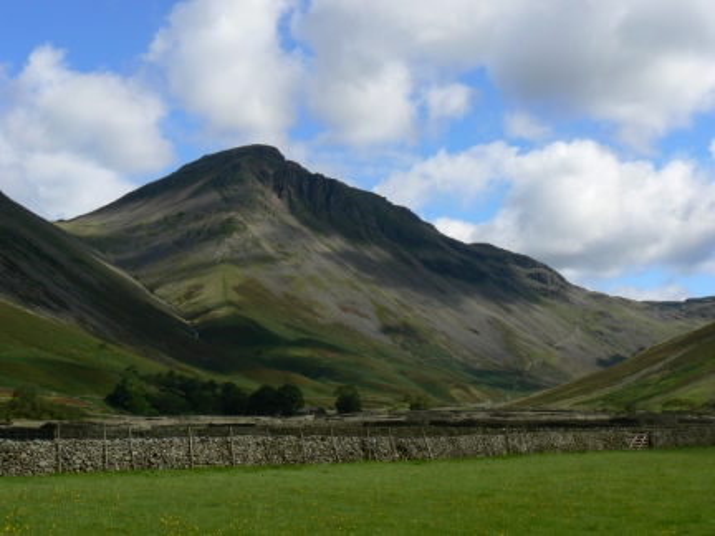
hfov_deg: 35.5
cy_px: 268
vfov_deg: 27.0
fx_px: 1115
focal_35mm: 54
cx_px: 358
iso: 80
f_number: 8
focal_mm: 8.9
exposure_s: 1/400
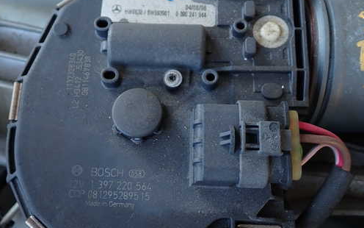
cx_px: 156
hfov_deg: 48.1
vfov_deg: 31.2
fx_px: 407
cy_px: 113
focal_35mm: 41
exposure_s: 1/60
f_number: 2.4
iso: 125
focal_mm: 5.79
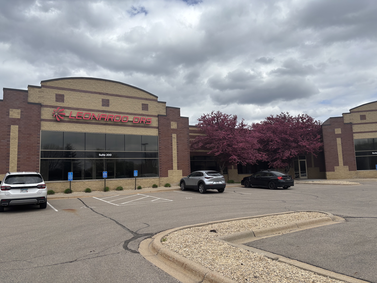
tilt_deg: +6.0
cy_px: 142
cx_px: 188
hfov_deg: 67.3
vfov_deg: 53.1
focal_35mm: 26
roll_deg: +2.0
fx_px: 283
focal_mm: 5.96
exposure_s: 1/3650
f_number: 1.6
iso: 50
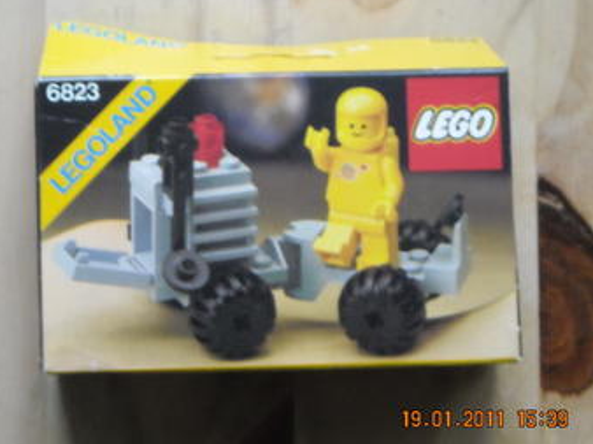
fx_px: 1917
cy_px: 232
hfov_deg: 17.6
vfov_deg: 13.2
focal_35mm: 112
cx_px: 279
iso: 766
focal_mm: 17.1
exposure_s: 1/8
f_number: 4.7
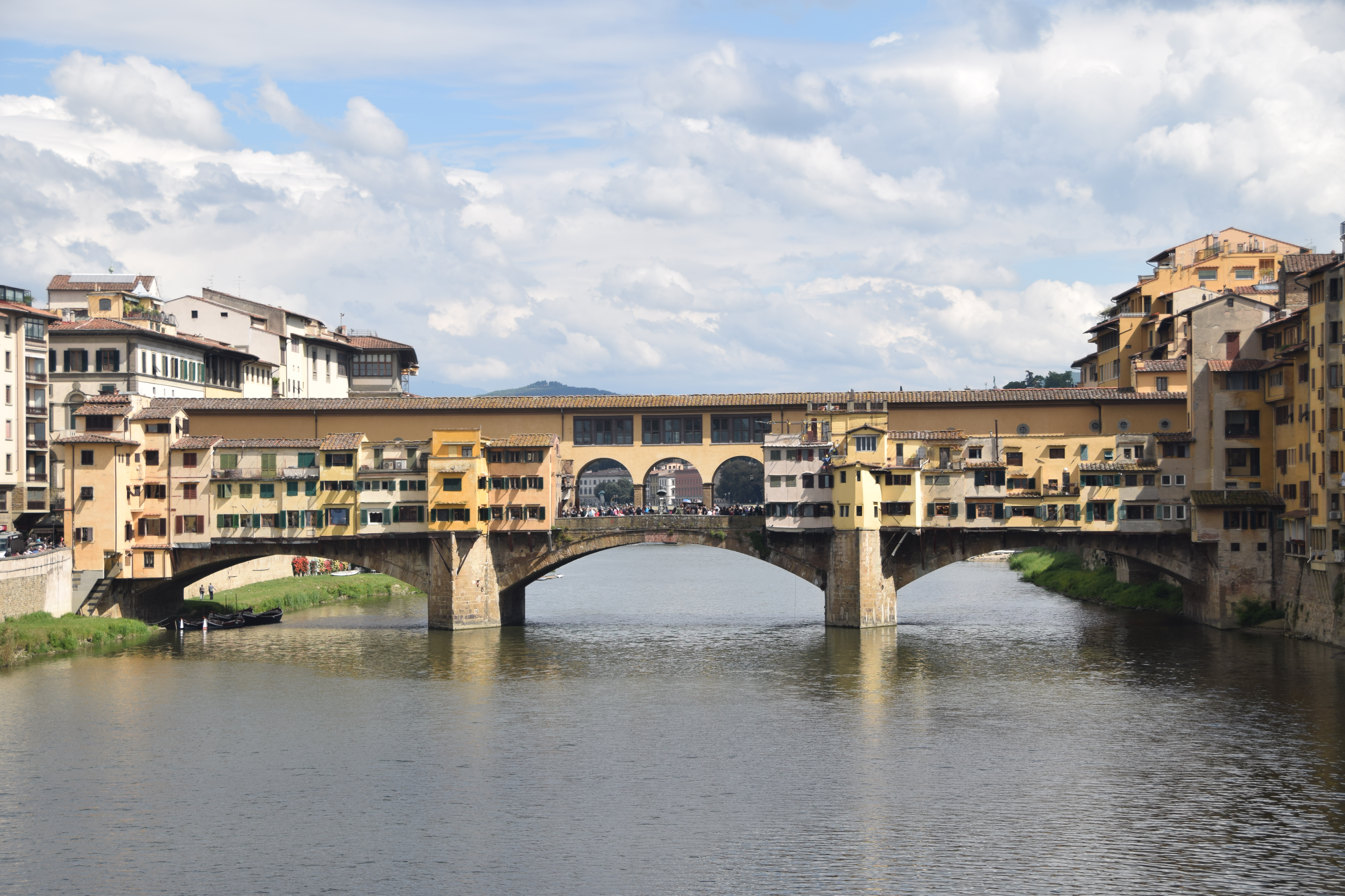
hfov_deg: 30.5
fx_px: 2466
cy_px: 448
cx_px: 672
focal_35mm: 66
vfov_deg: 20.6
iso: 100
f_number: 7.1
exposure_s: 1/320
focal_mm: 44
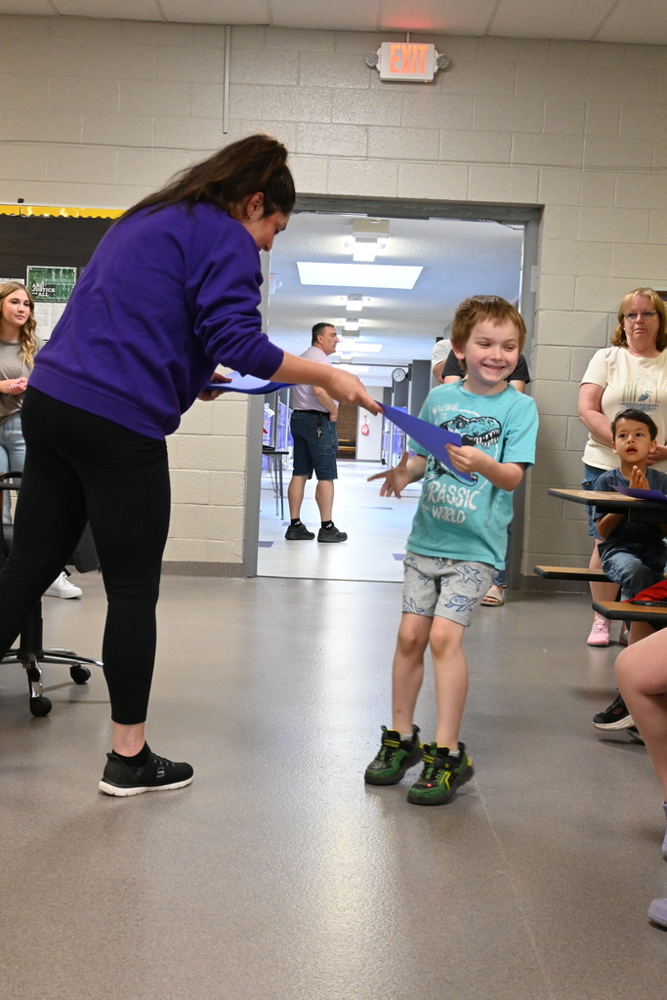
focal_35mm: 46
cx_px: 334
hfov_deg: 29.4
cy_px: 500
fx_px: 1271
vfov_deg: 43.0
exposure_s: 1/125
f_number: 4.8
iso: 2800
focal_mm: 30.5
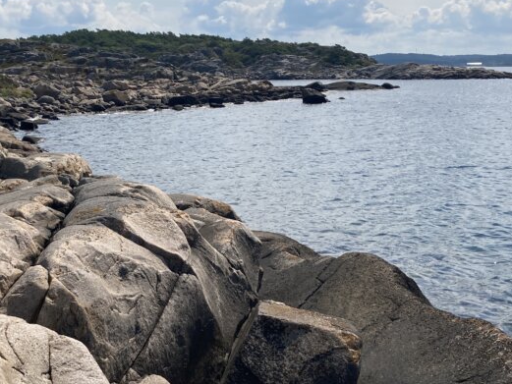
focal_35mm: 55
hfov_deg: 34.9
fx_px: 814
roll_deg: +0.5
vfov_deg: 26.6
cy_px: 196
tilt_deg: -9.3
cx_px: 219
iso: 20
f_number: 1.8
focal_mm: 3.99
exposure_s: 1/5348
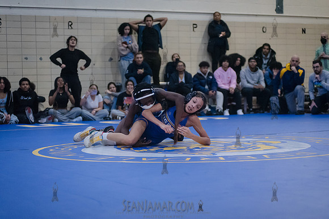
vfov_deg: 17.1
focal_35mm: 80
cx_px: 164
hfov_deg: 25.4
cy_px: 110
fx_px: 731
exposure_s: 1/400
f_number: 3.2
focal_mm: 80
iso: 8000
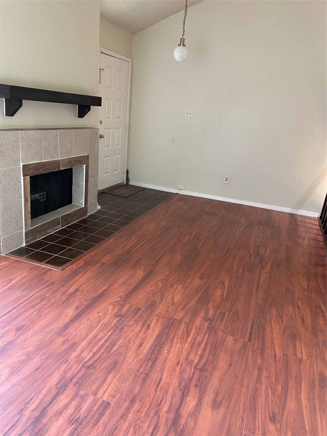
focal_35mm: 26
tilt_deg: -19.0
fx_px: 327
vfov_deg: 67.3
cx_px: 164
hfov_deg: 53.1
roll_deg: -5.0
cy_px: 218
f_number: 1.8
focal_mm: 4.25
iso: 160
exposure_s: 1/60
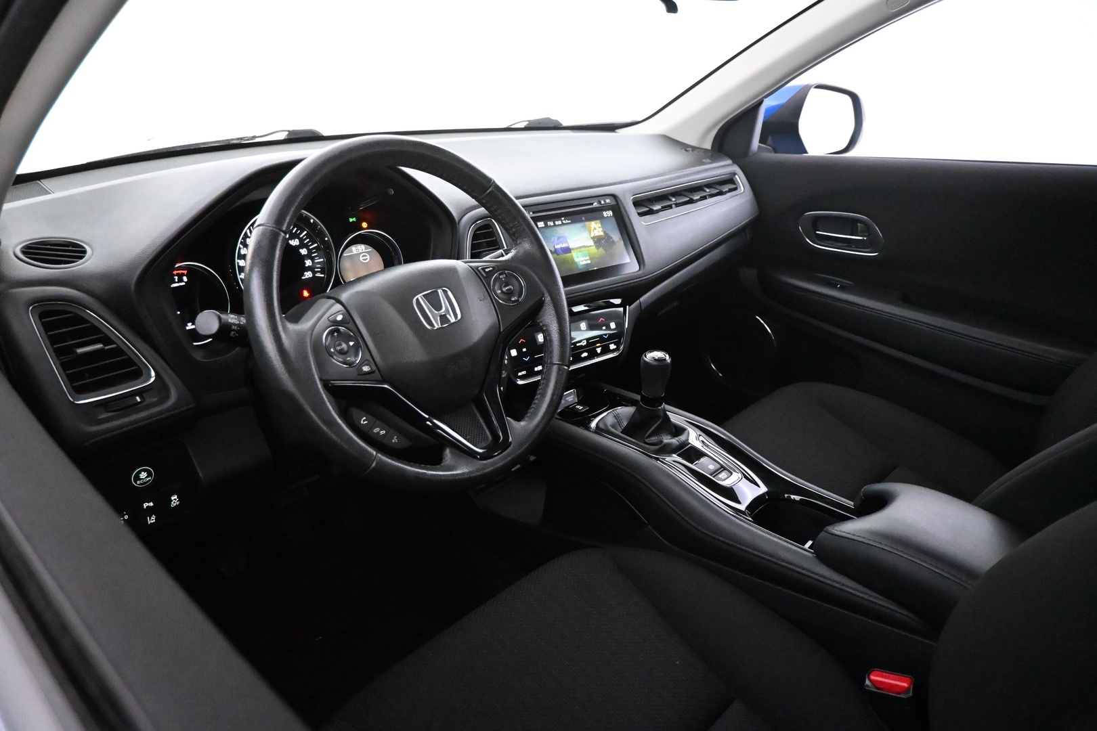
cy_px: 366
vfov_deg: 53.1
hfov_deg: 73.7
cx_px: 548
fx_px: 731
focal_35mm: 24
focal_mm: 16
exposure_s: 1/60
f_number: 3.5
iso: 10000
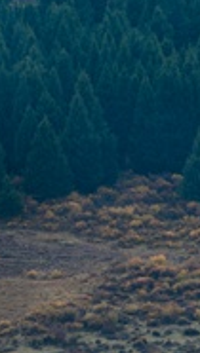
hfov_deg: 1.2
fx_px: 9506
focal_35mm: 1011
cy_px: 373
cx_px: -356
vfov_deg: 2.1
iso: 200
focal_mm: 200
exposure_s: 1/400
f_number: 5.6
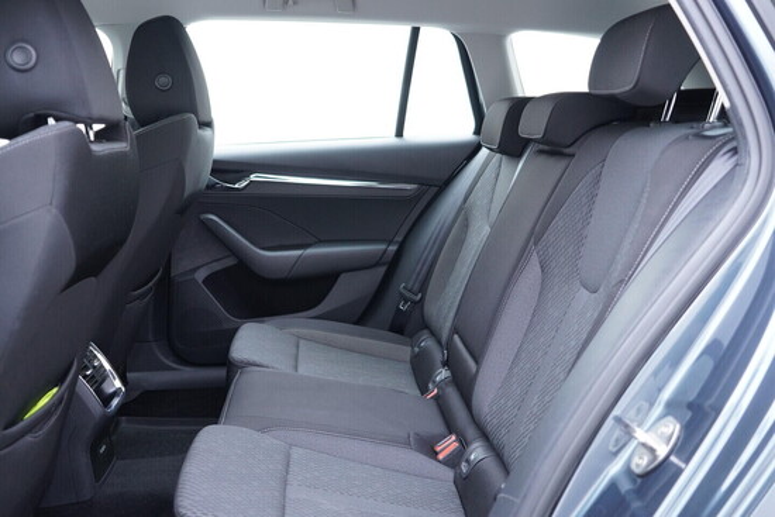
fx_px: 775
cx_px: 388
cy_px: 258
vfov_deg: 36.9
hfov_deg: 53.1
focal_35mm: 36
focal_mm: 24
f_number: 2.8
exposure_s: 1/40
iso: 640
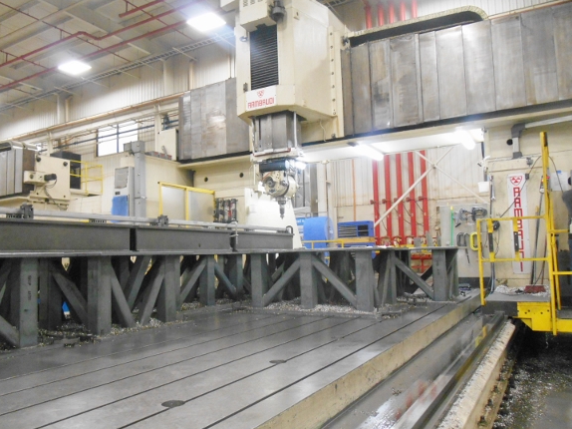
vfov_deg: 48.2
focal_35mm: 29
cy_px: 214
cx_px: 262
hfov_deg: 61.6
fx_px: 479
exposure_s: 1/30
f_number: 3.4
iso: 400
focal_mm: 4.7
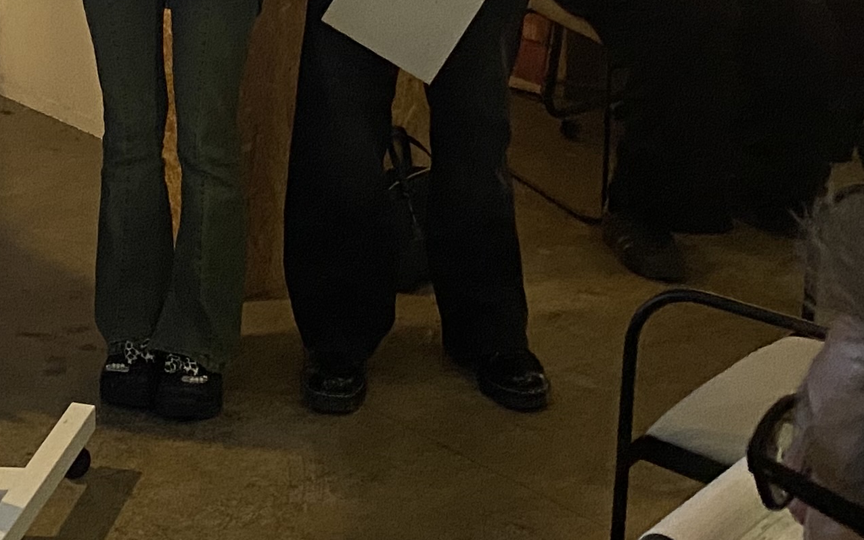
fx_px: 2048
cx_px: 28
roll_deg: -1.2
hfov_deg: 23.0
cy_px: -308
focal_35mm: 87
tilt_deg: -4.8
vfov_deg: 13.9
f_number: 1.8
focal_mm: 4.25
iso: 640
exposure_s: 1/30
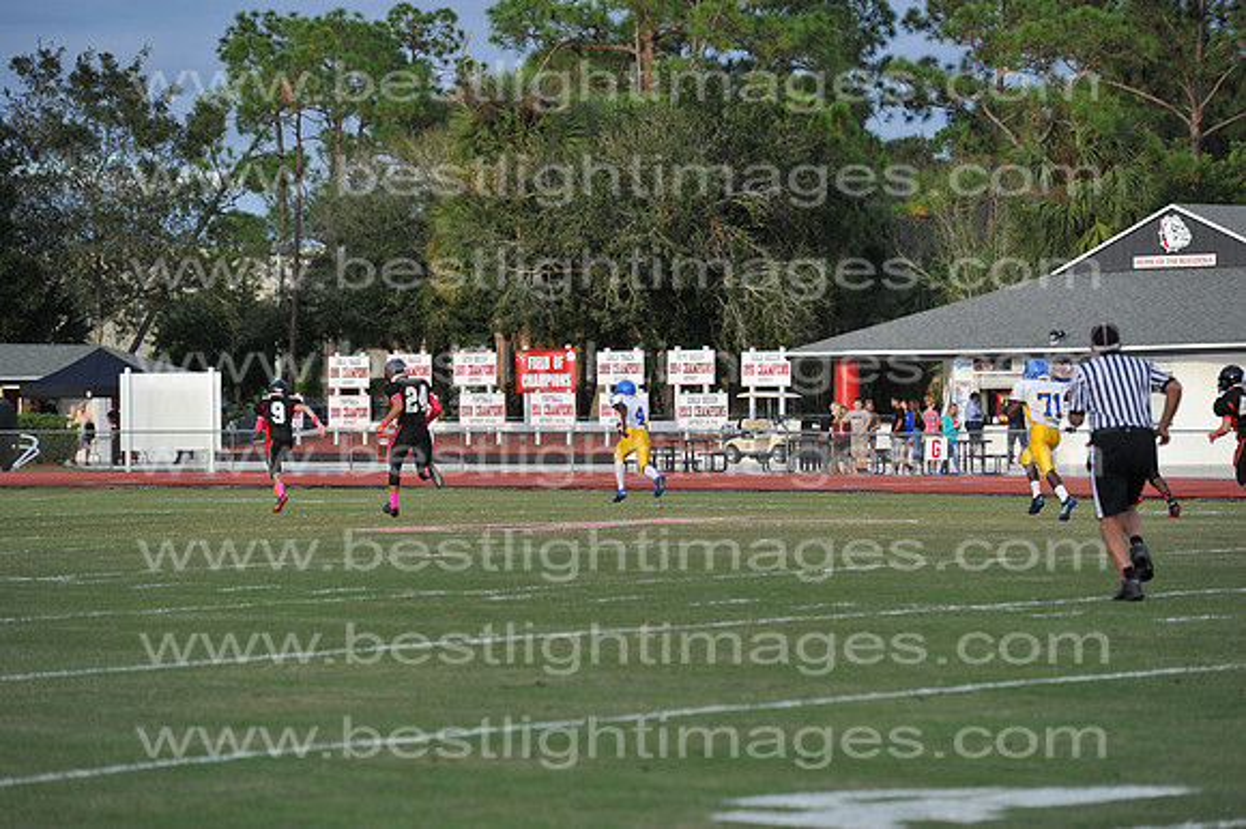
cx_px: 623
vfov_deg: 10.1
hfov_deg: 15.2
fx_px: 4670
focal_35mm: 135
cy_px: 414
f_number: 3.5
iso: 800
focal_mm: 135
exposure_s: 1/2500
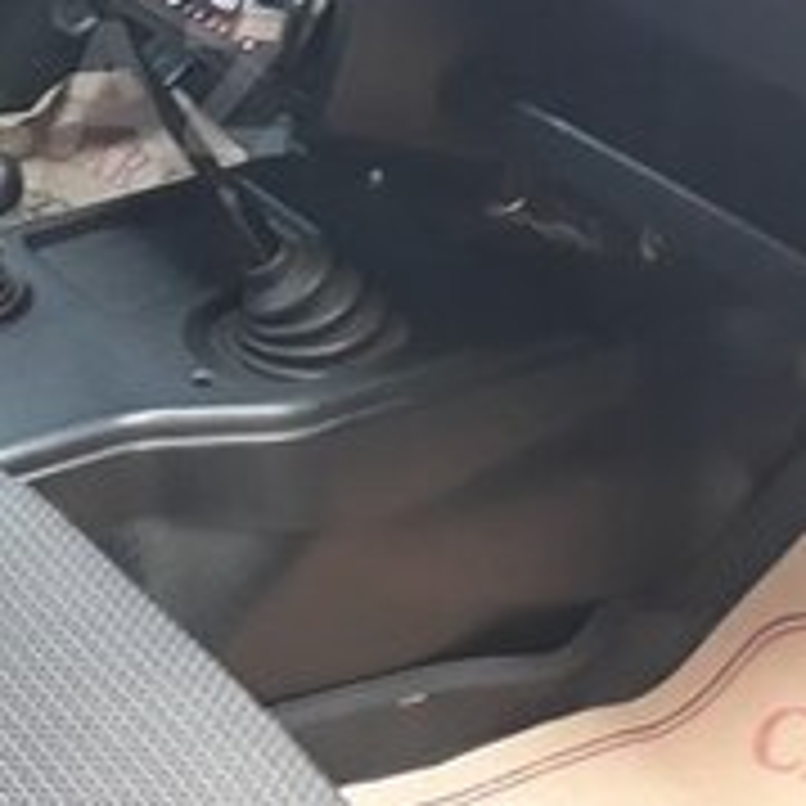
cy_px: 88
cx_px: -176
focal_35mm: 88
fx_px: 2318
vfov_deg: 19.4
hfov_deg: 18.6
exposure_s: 1/17
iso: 200
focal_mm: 3.6
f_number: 1.9
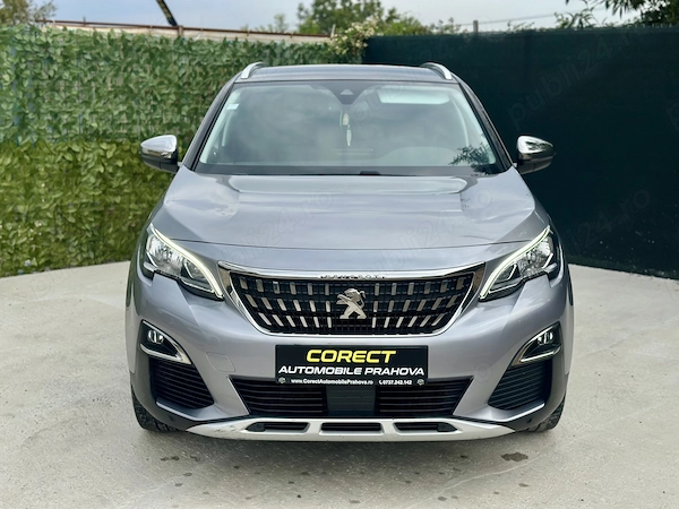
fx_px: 942
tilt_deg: -10.5
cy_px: 254
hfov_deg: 39.7
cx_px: 340
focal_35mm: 48
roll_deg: +0.0
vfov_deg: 30.3
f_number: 1.78
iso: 100
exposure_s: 1/4184
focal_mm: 6.86
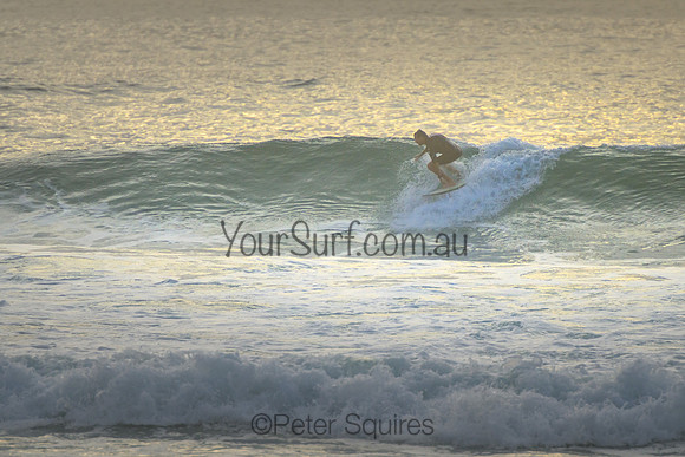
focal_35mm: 550
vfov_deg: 2.5
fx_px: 10463
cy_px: 196
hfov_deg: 3.7
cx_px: 408
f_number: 5.6
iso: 560
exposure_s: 1/2000
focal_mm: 400
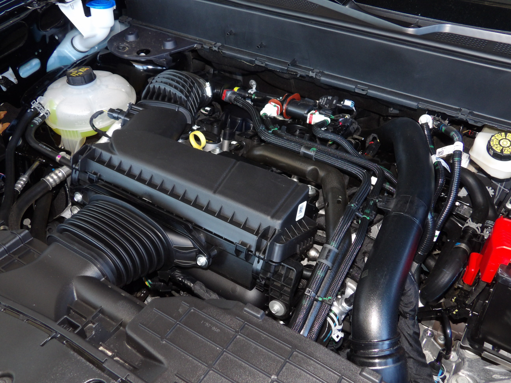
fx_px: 487
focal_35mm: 33
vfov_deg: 42.9
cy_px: 192
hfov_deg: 55.4
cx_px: 256
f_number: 3.6
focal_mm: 5.9
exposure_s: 1/32
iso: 200
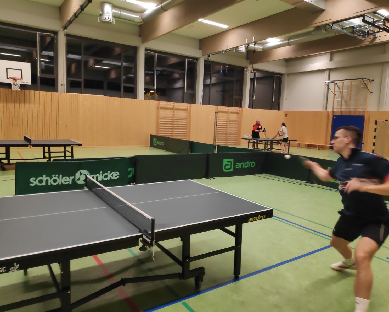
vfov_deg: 65.5
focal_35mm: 21
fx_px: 242
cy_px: 156
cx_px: 198
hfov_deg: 77.6
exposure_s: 1/100
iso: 550
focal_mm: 3.94
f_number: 1.9
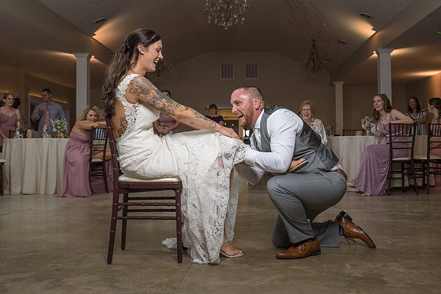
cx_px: 231
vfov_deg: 33.0
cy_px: 132
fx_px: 497
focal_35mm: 41
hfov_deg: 47.8
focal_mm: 34
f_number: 5.6
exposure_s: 1/200
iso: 2000
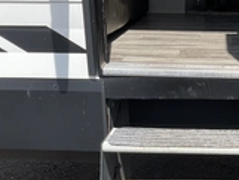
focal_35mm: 72
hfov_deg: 26.3
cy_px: 217
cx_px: 208
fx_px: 497
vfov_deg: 19.3
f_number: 1.8
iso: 25
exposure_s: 1/1195
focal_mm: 3
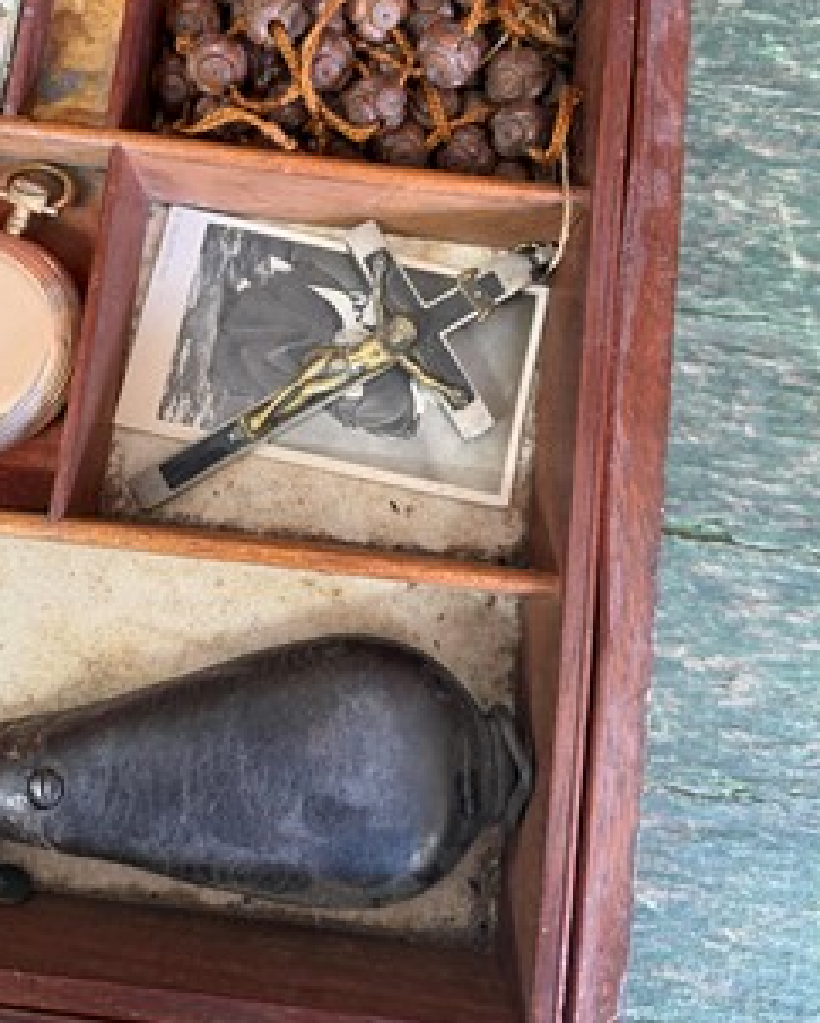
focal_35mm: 31
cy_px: 359
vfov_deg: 56.2
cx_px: 332
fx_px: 939
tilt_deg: -79.5
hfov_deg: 46.9
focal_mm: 6.76
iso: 200
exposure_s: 1/50
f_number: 1.78
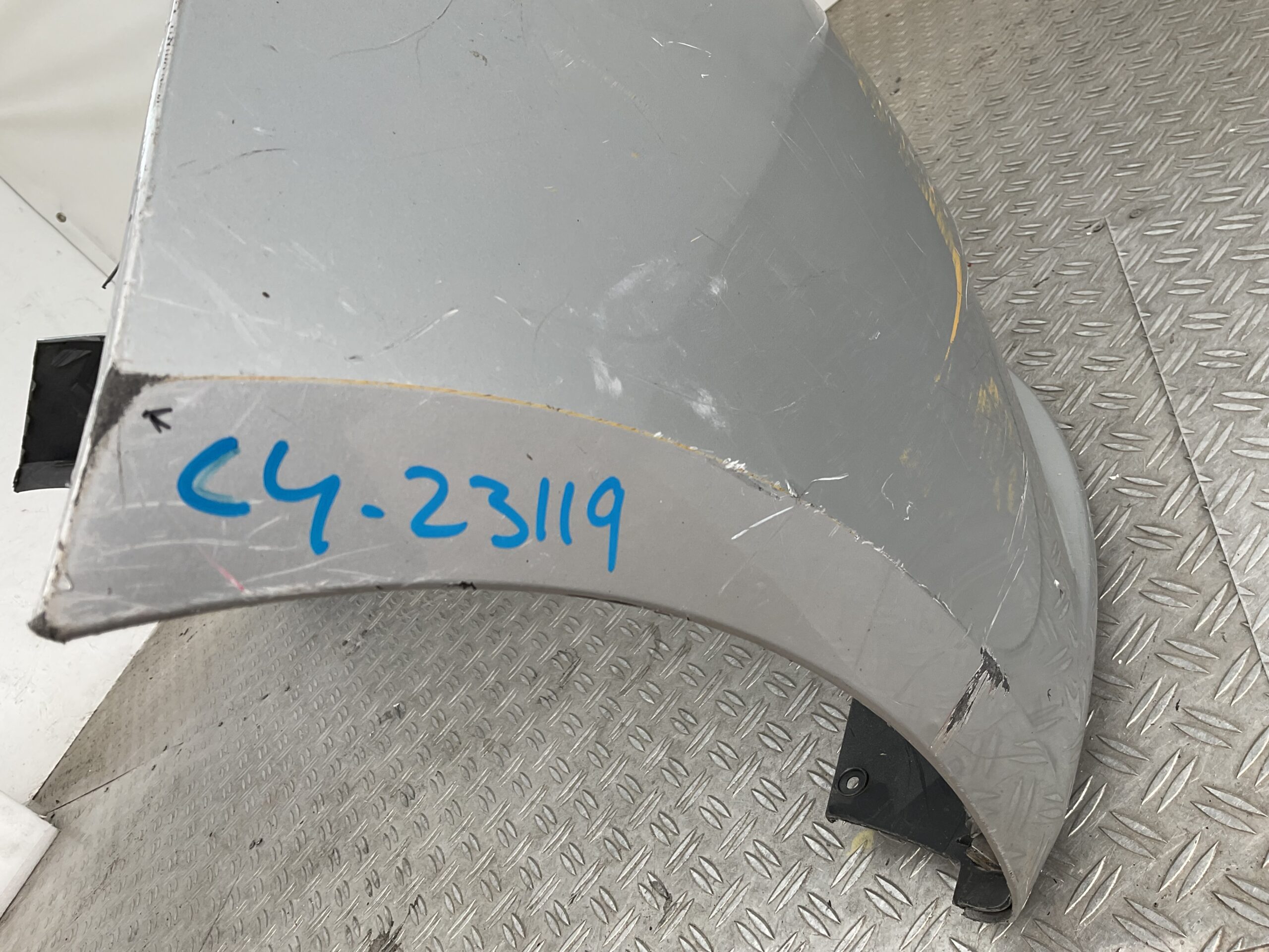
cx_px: 634
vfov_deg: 48.2
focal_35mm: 29
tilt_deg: -25.2
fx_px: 1063
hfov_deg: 61.7
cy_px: 476
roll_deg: +44.3
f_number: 1.8
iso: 16
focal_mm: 3
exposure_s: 1/146
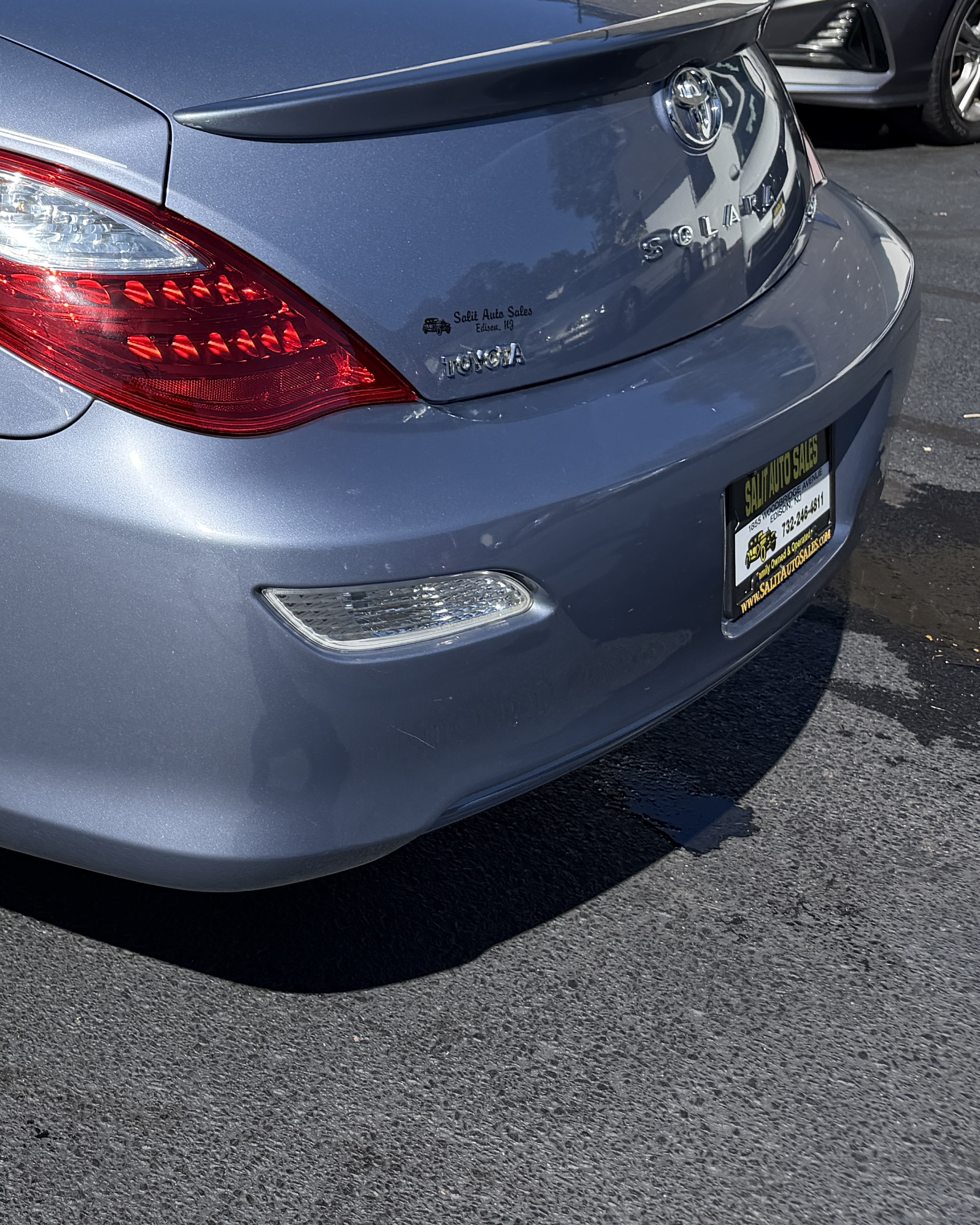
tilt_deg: -14.9
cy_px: 233
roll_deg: -0.2
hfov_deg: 26.1
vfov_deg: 35.4
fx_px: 1849
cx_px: -227
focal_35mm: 51
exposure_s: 1/5319
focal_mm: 6.76
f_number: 1.78
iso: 80
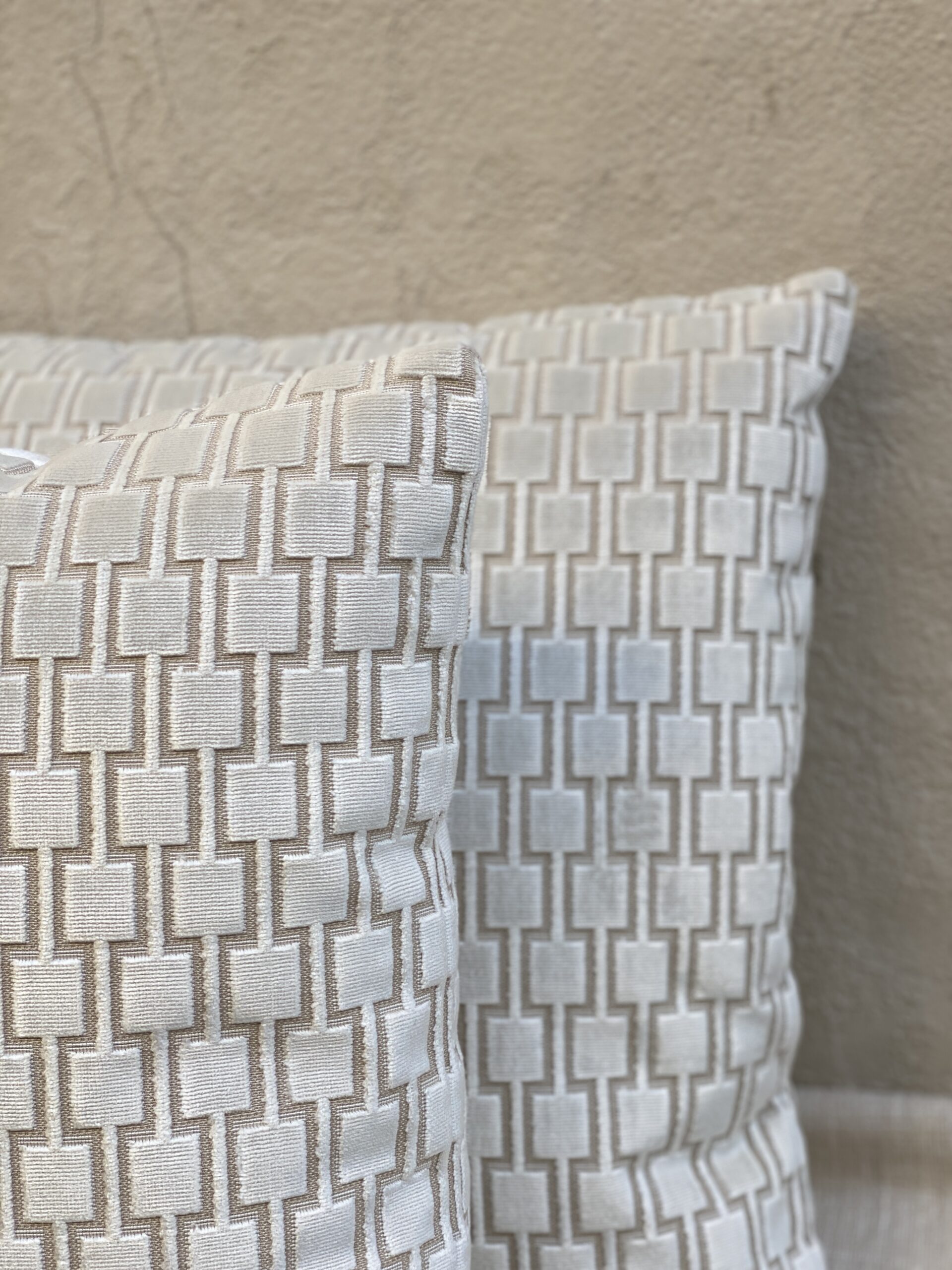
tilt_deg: -17.4
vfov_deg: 36.8
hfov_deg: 28.0
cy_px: 635
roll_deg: +4.5
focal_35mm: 52
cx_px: 476
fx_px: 1907
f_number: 2
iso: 25
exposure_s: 1/122
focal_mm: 6
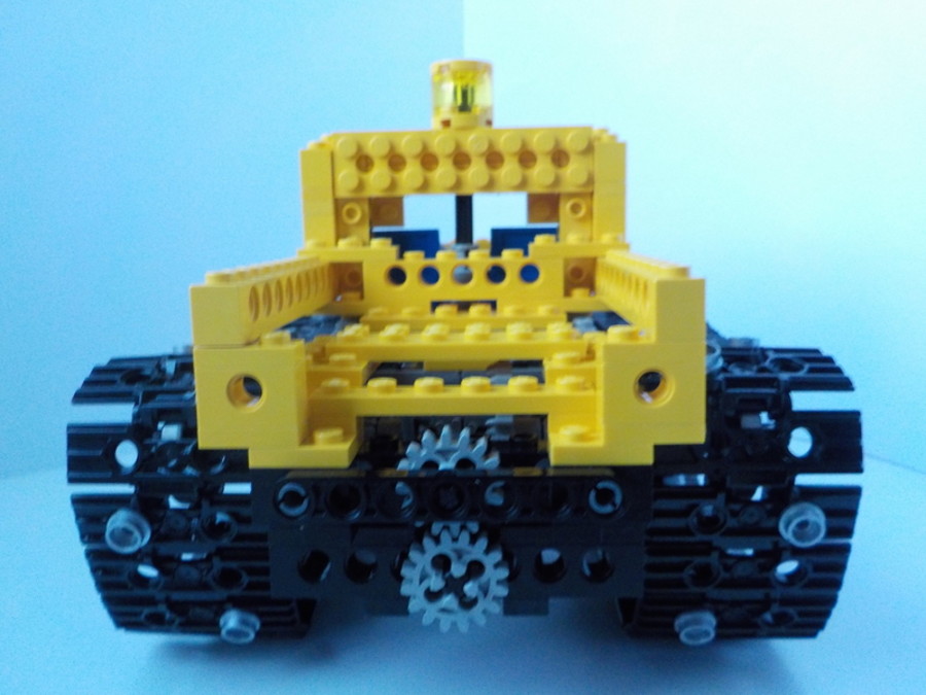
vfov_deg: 46.8
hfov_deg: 60.0
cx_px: 463
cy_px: 348
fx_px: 803
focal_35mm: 30
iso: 400
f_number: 3.3
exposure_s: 1/13
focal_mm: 4.1
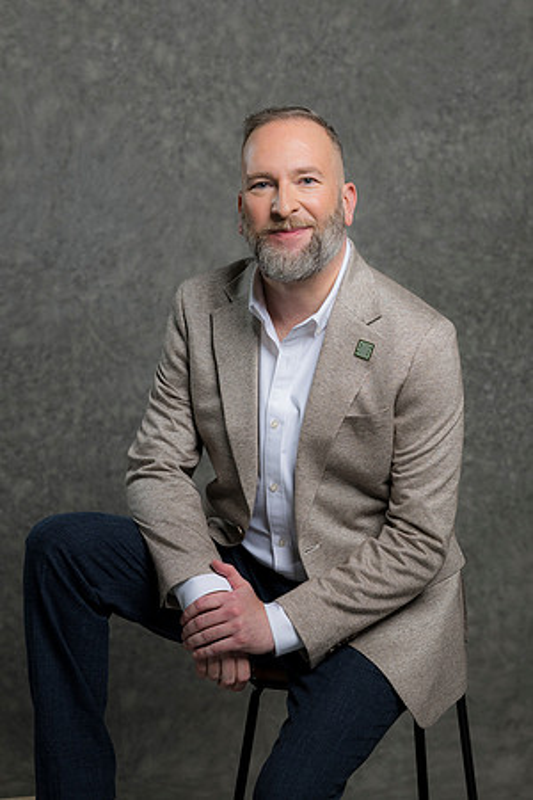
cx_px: 266
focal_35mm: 85
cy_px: 400
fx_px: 1888
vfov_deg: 23.9
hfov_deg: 16.1
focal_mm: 85
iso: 125
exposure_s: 1/200
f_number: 5
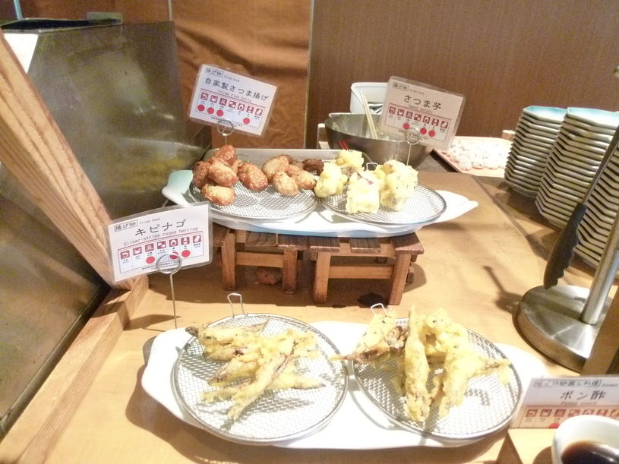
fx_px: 429
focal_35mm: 24
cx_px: 310
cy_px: 232
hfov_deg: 71.6
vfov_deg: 56.8
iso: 800
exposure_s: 1/30
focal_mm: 4.3
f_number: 2.2
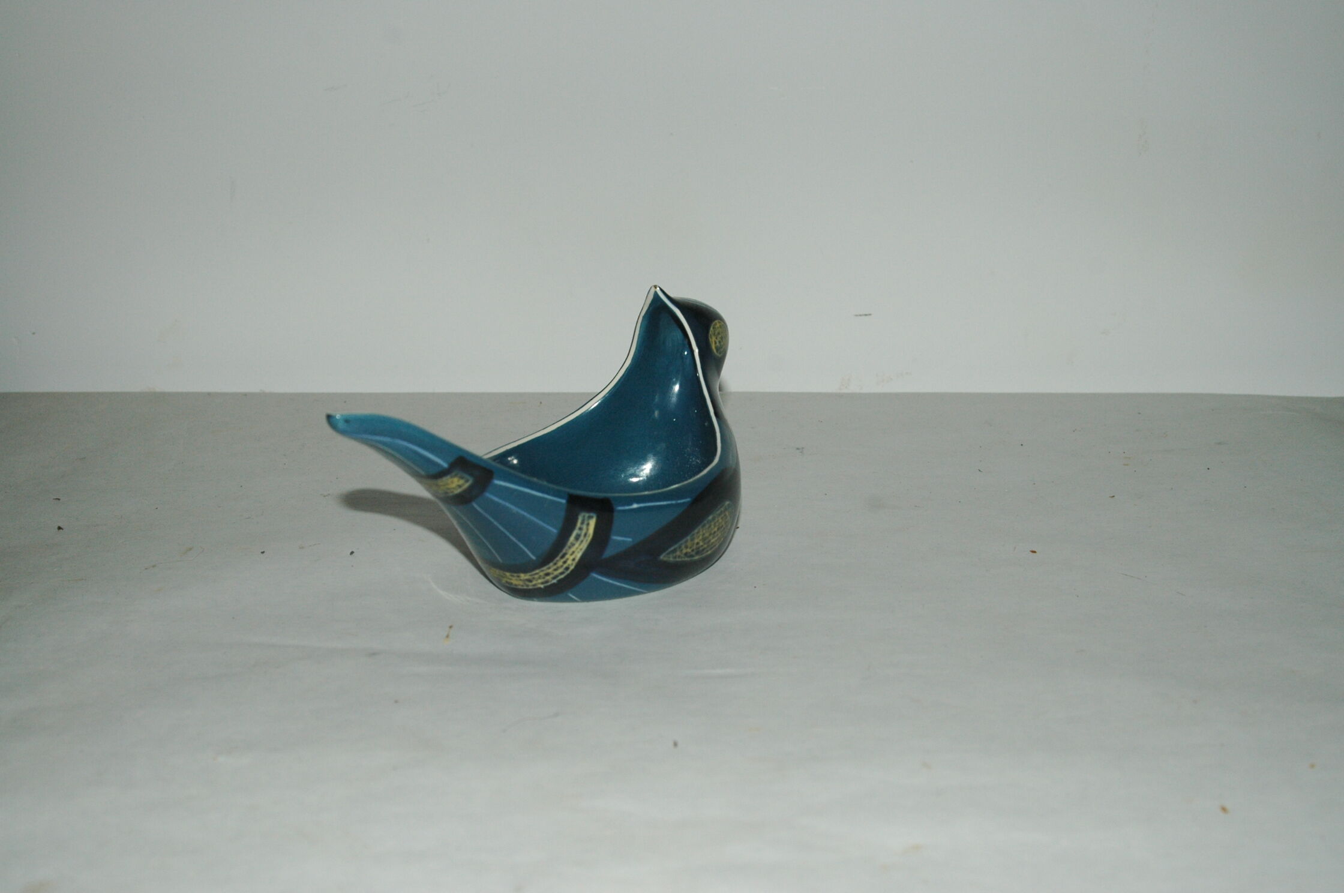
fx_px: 1566
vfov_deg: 31.8
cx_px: 672
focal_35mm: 42
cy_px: 446
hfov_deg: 46.4
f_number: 7.1
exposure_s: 1/125
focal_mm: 28
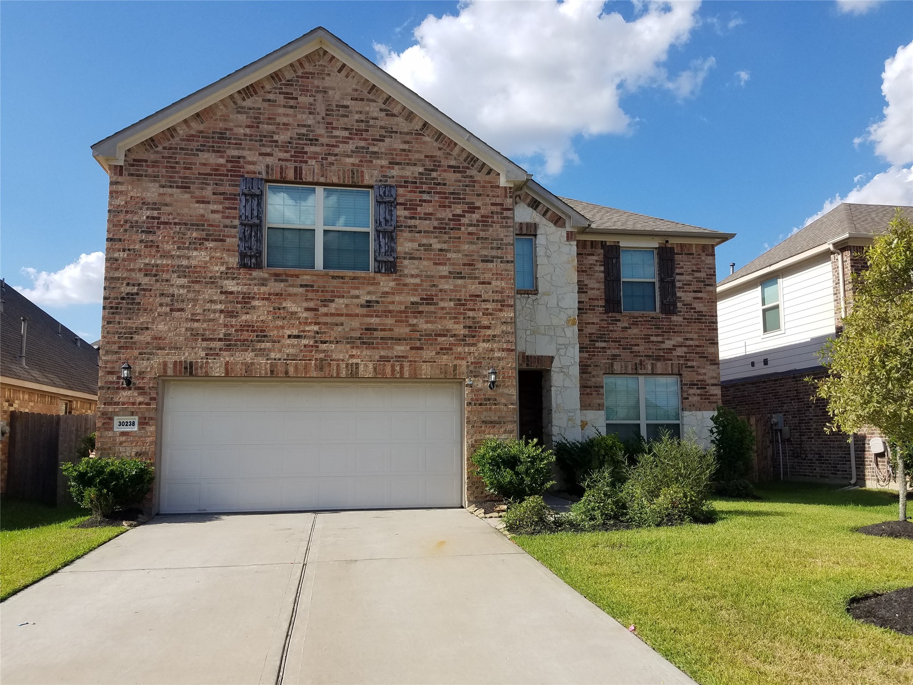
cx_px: 456
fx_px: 686
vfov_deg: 53.1
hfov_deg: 67.3
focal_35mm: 26
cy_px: 342
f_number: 1.7
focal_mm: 4.2
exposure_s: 1/2256
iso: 50
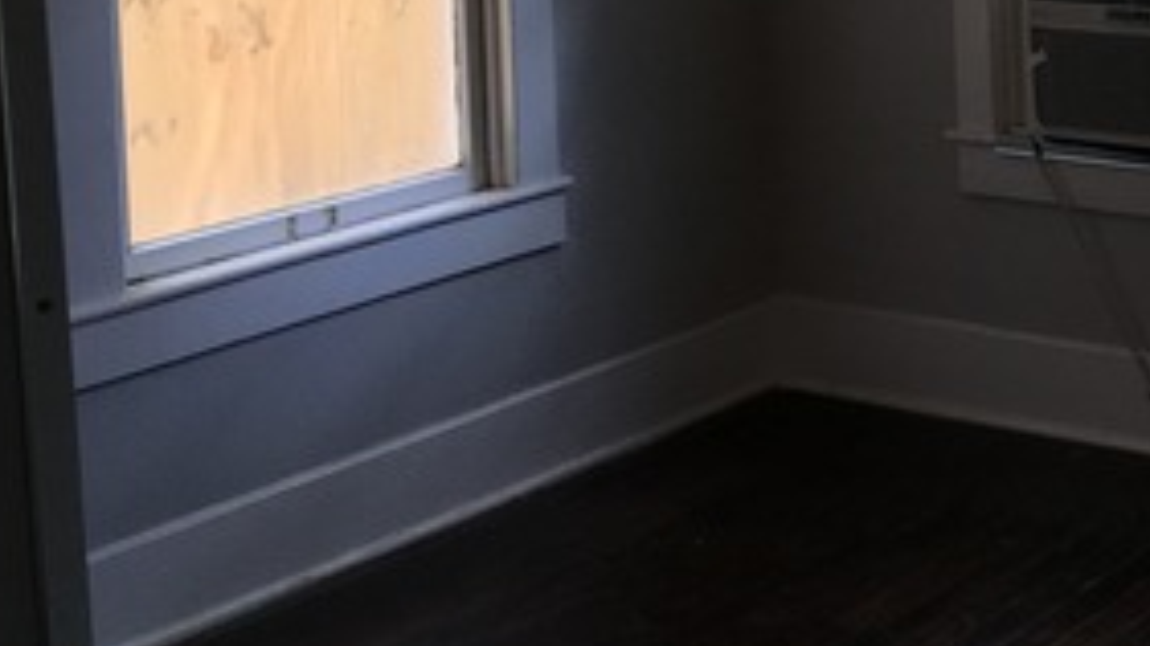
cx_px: 1248
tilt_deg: -2.3
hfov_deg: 27.1
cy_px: -143
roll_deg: +1.4
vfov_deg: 16.1
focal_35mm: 72
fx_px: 2195
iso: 40
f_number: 2.2
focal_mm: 4.15
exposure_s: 1/120
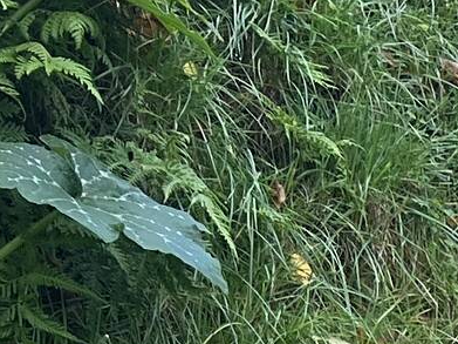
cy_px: 993
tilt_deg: -4.0
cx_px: 1333
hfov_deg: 9.3
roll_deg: -1.8
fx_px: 2288
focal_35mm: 173
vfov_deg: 7.6
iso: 50
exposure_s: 1/395
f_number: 1.5
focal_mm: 5.7
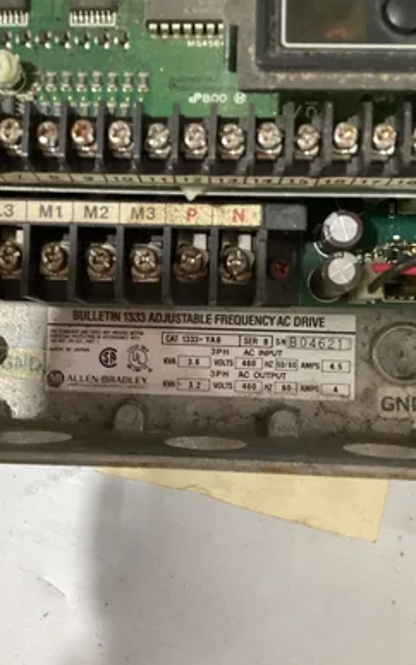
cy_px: 328
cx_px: 177
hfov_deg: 37.2
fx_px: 617
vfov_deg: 56.7
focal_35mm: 34
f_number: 2.4
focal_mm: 3.3
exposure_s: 1/25
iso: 640
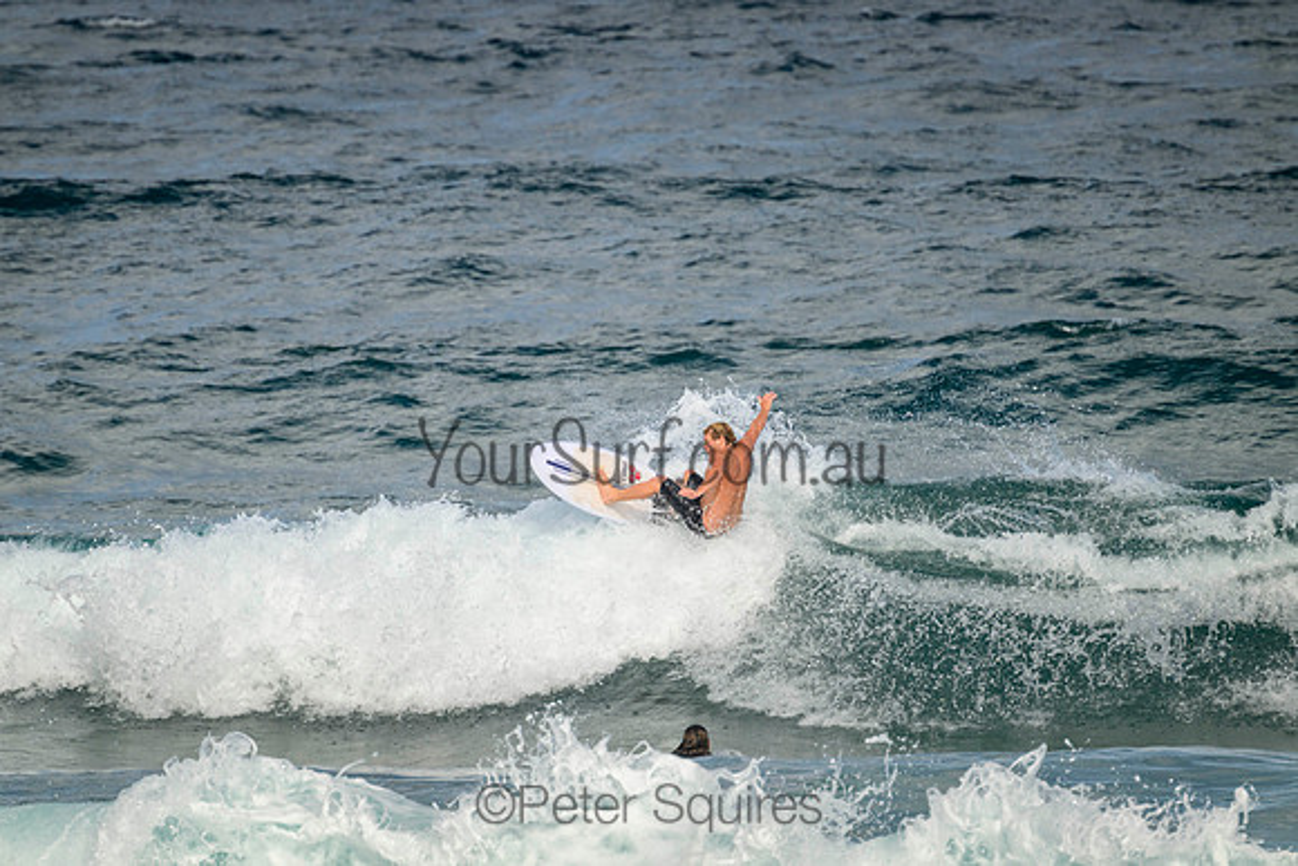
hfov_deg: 2.6
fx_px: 28850
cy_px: 433
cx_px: 649
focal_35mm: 800
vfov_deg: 1.7
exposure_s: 1/1600
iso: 900
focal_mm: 800
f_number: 11
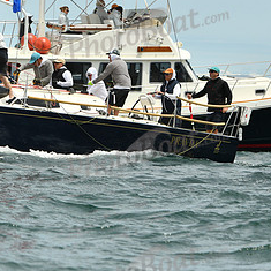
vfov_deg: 5.2
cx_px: 8
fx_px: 2967
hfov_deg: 5.2
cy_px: 108
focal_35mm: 335
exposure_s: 1/1250
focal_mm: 160
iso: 320
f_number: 8
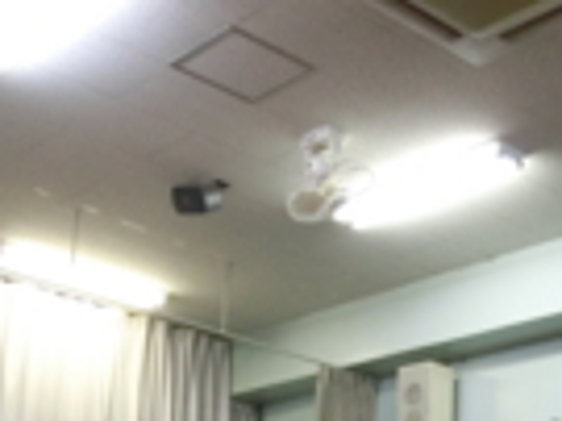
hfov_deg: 26.1
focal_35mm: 74
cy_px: 550
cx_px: 391
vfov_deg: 18.5
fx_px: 1200
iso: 400
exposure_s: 1/40
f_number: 3.5
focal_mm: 4.5
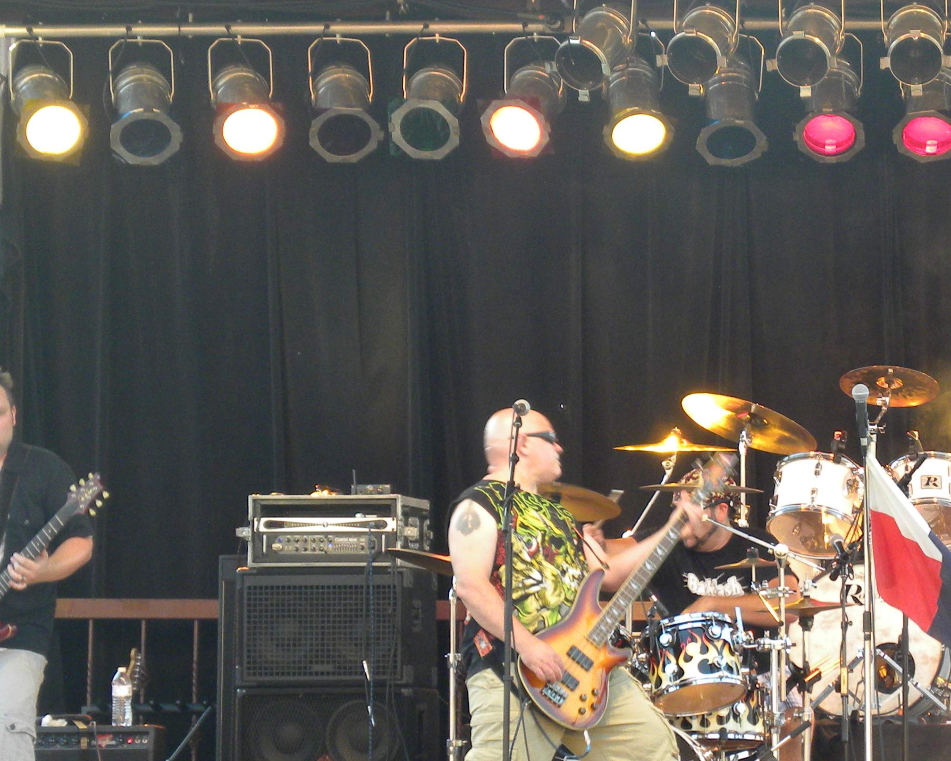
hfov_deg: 7.7
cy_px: 485
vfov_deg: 6.2
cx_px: 825
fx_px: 7036
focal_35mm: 250
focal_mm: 23
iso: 161
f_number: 4.5
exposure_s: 1/72
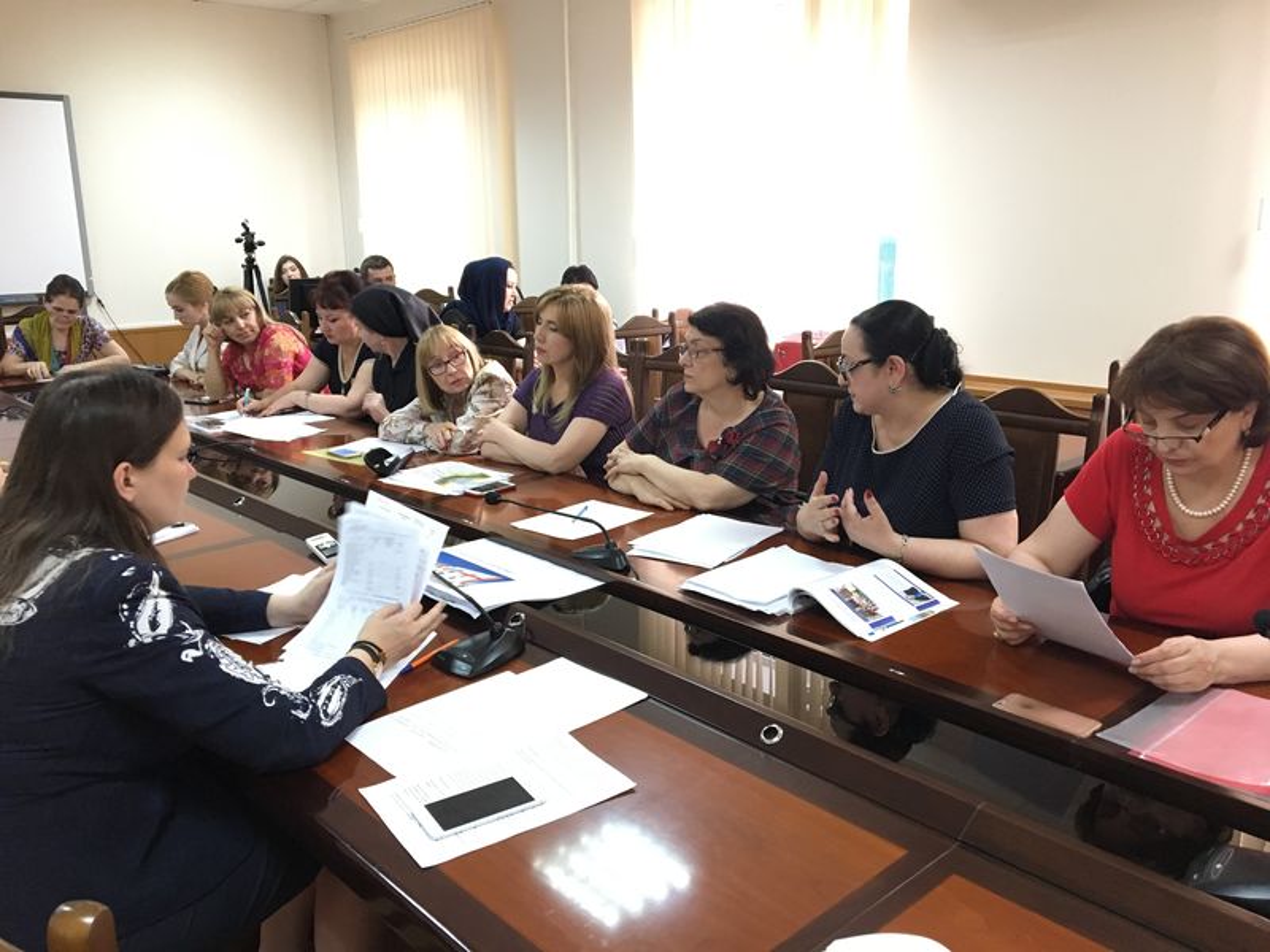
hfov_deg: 61.7
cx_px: 635
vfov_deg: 48.2
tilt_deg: -13.1
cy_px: 476
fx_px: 1064
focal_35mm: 29
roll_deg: +1.3
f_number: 2.2
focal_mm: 4.15
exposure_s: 1/25
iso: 200
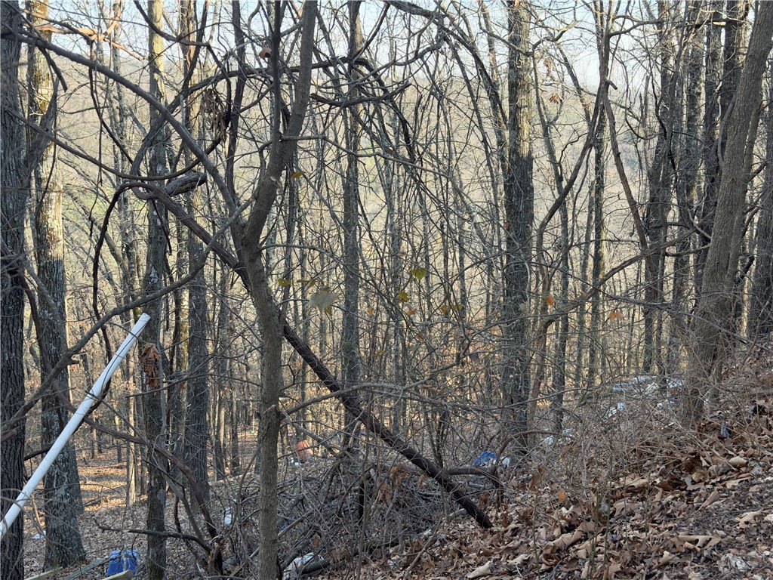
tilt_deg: -10.1
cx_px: 386
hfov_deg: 39.7
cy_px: 290
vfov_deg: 30.3
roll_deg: -2.2
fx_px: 1072
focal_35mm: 48
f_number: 1.78
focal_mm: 6.76
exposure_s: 1/503
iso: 80
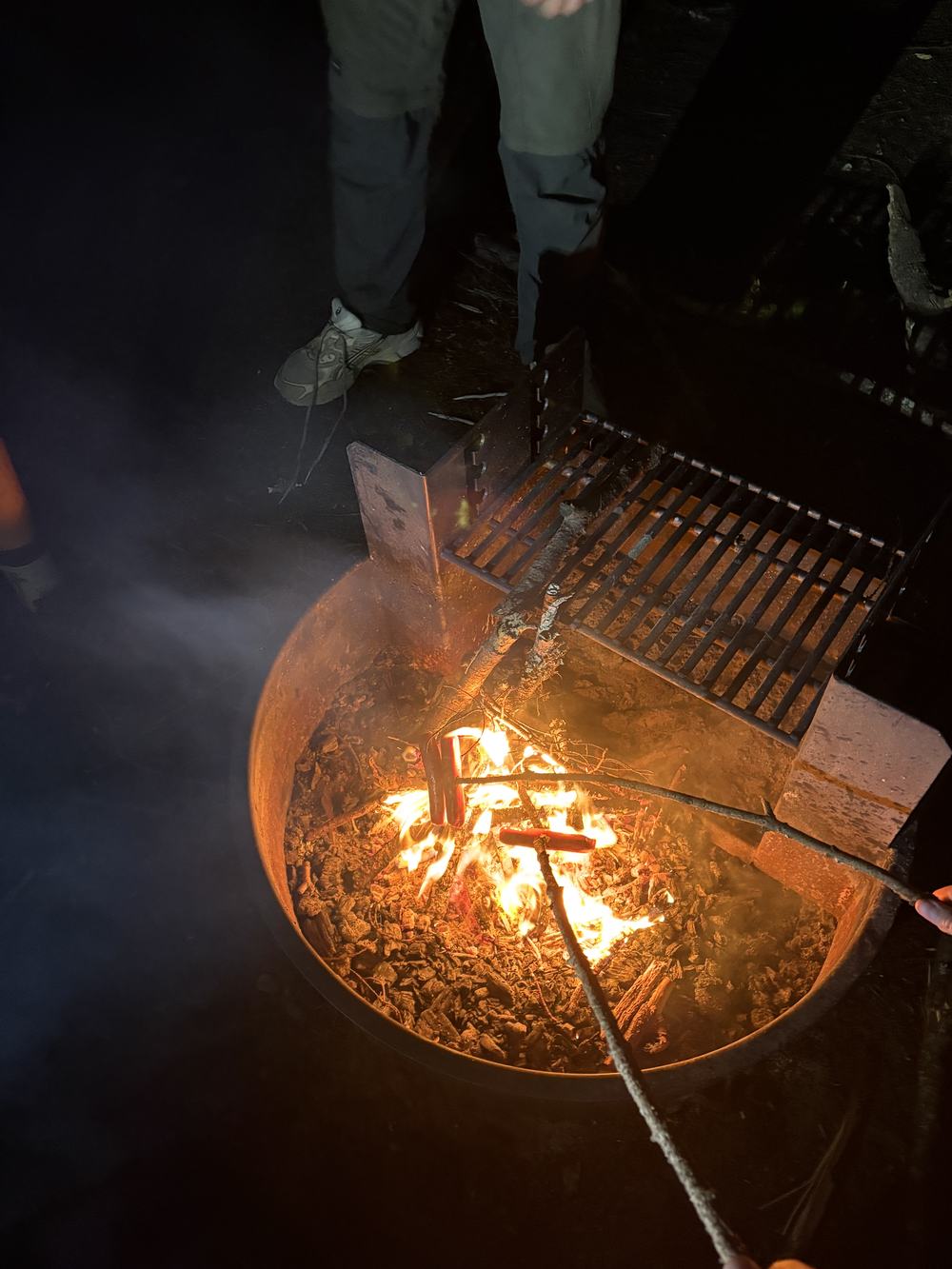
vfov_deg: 67.3
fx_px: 953
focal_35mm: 26
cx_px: 476
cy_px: 634
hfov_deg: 53.1
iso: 640
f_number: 1.6
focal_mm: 5.96
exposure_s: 1/31
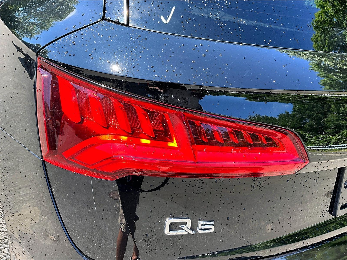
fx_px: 291
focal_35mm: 29
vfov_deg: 48.2
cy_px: 130
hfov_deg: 61.7
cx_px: 174
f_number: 1.8
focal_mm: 3
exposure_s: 1/153
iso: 20
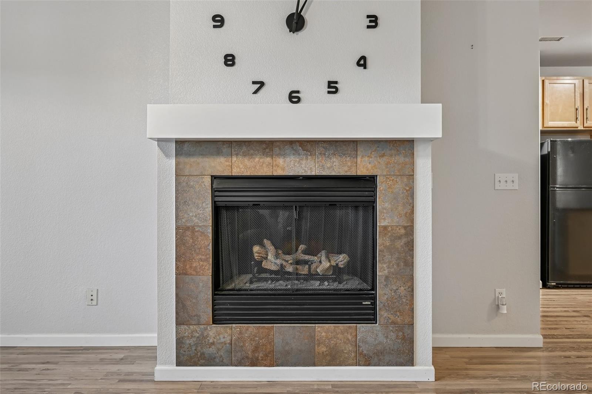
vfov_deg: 43.6
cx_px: 296
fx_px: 493
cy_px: 197
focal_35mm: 30
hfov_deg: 61.9
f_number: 10
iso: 400
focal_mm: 30
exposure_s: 1/1.25
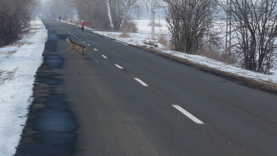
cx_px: 103
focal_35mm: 172
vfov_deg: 7.1
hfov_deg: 12.5
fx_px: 1264
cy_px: 38
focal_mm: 20.8
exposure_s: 1/500
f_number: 6.3
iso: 100
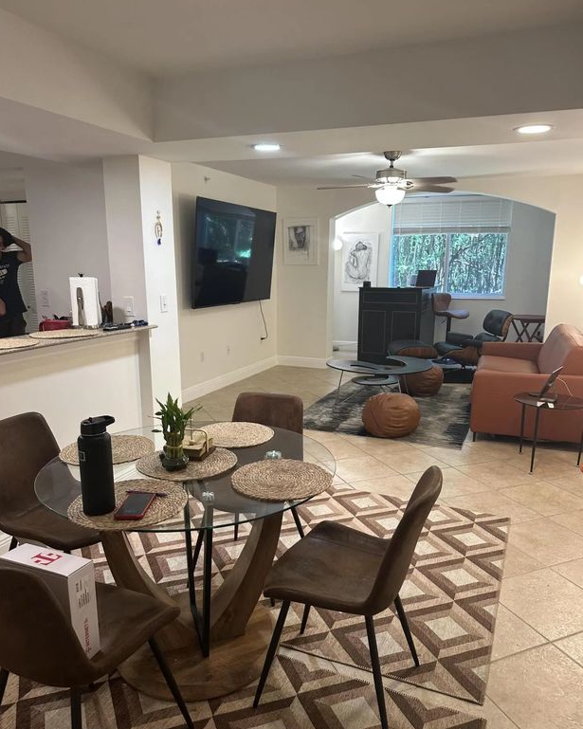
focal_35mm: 26
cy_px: 382
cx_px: 295
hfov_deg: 54.9
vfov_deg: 66.0
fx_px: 561
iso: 160
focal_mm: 6.86
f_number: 1.78
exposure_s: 1/60
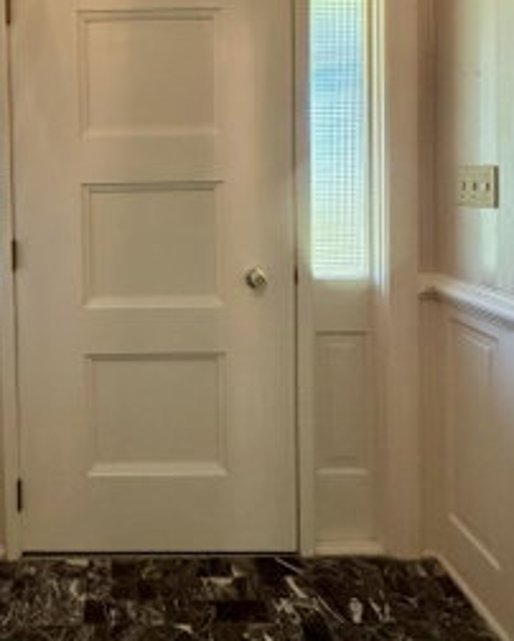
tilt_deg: -1.4
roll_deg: +0.4
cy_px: 183
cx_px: 122
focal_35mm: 26
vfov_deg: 63.2
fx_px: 494
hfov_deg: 52.3
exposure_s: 1/120
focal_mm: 2.22
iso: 400
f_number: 2.2
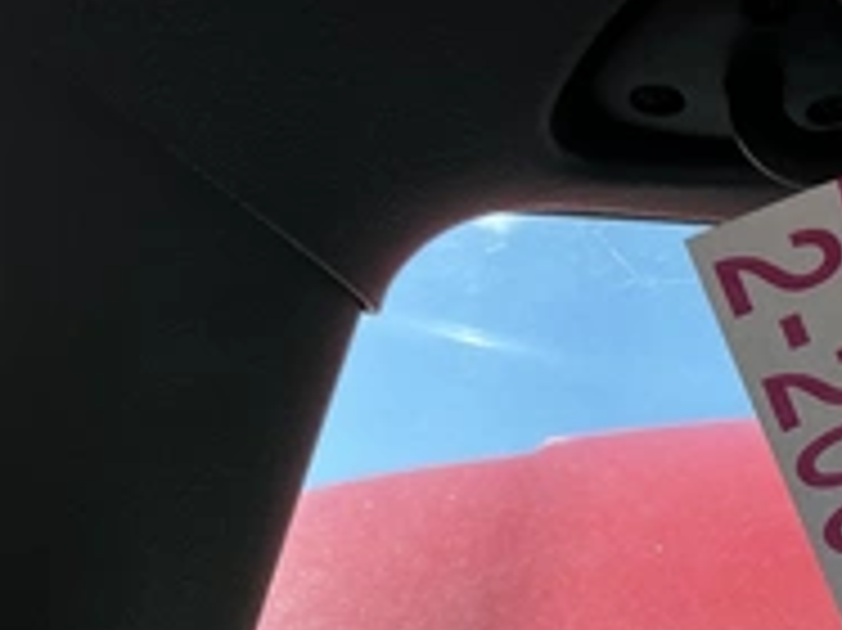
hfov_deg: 29.4
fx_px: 1459
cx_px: 896
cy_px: 616
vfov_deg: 23.5
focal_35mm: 60
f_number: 1.8
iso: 25
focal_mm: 3
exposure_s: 1/709
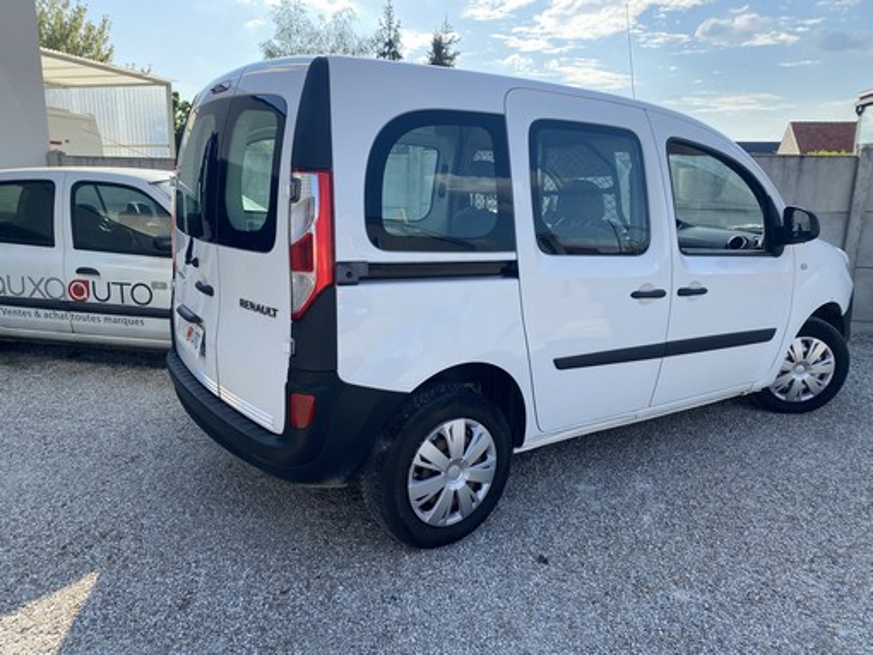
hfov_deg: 67.3
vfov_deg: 53.1
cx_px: 436
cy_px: 328
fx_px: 656
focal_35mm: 26
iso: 32
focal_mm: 4.25
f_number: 1.8
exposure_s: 1/1524
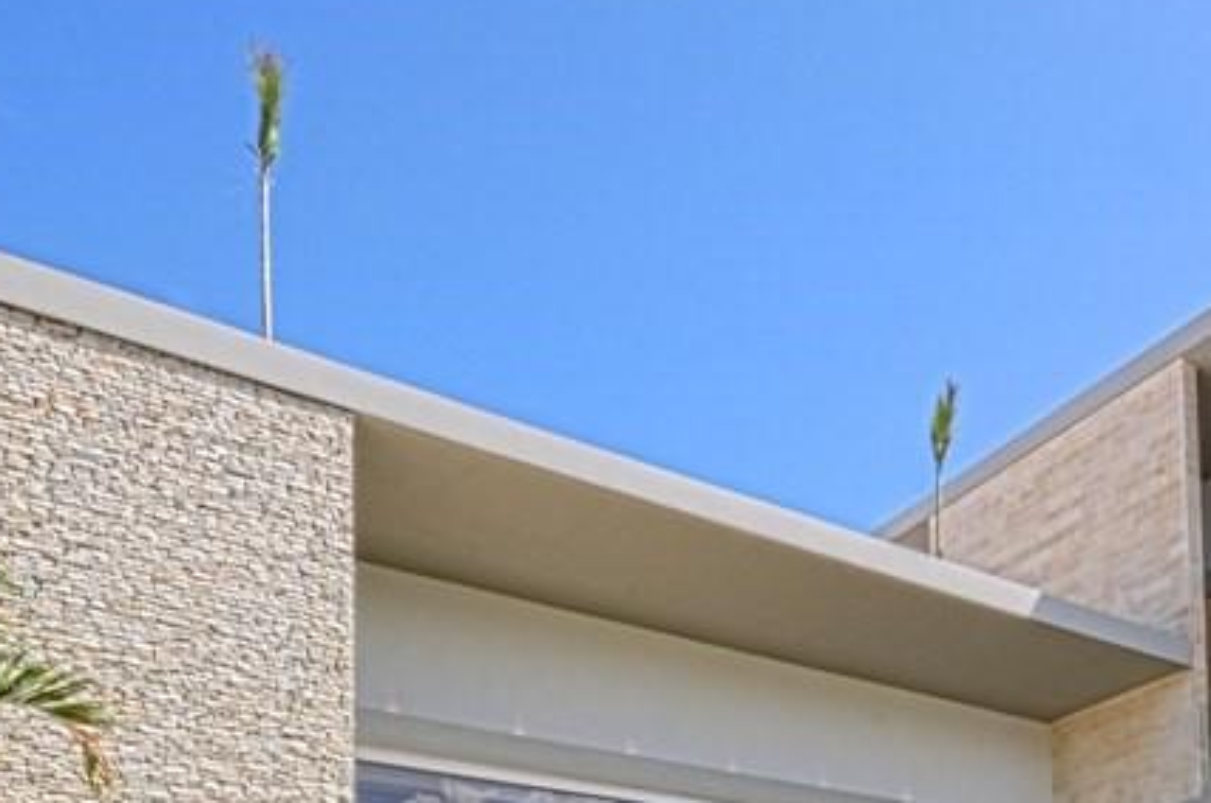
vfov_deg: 33.1
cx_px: 961
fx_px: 1209
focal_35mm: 36
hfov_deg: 50.2
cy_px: 837
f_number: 22
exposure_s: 1/2.5
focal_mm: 10
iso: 200
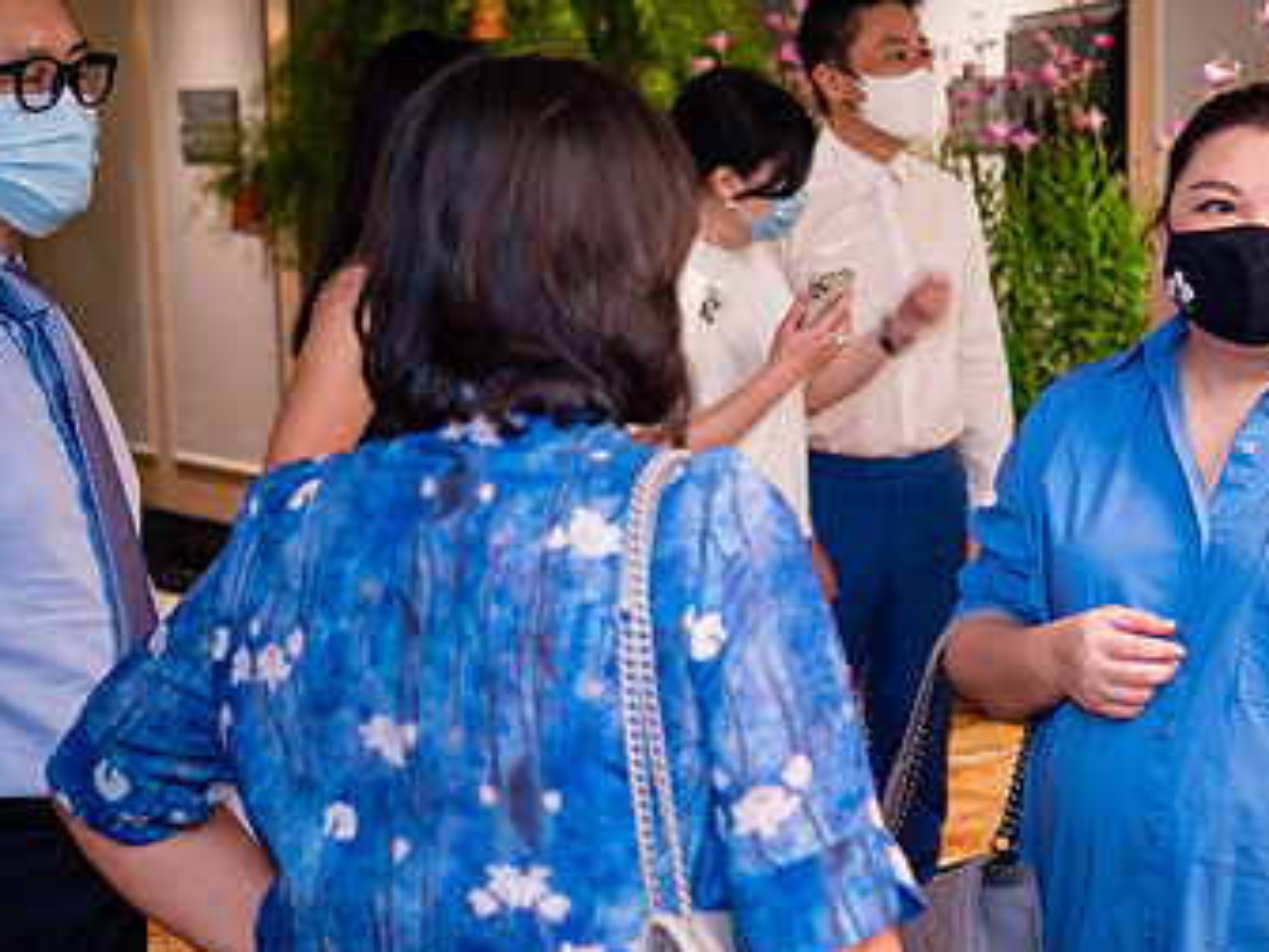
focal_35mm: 88
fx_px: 3226
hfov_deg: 22.1
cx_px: 940
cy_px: 489
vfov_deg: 16.8
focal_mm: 25
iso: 640
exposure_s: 1/80
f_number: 1.7
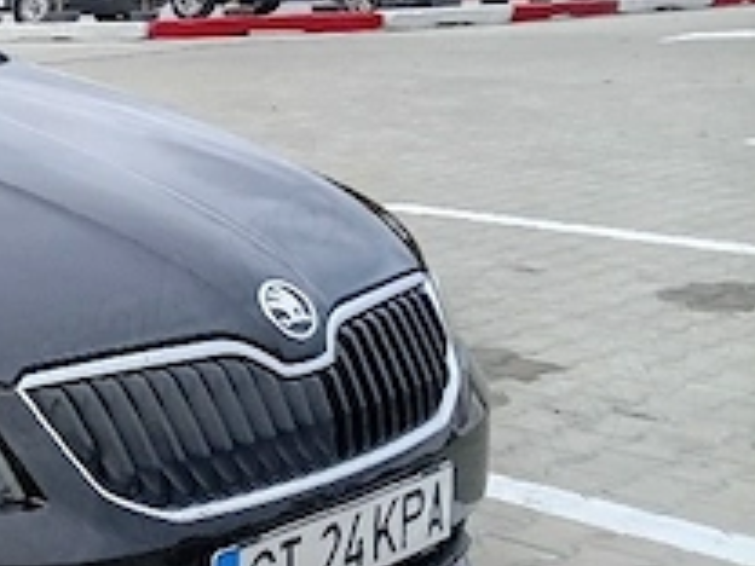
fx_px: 1570
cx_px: -318
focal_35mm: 72
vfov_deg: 20.4
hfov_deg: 22.9
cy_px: 376
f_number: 1.8
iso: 105
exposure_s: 1/50.3
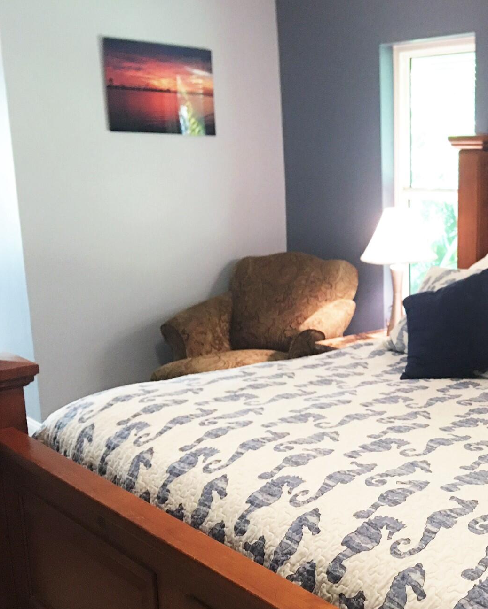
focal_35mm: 44
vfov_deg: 41.9
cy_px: 347
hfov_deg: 31.9
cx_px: 472
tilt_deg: -12.0
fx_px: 794
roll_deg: +0.1
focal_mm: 4.15
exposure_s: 1/15
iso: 100
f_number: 2.2
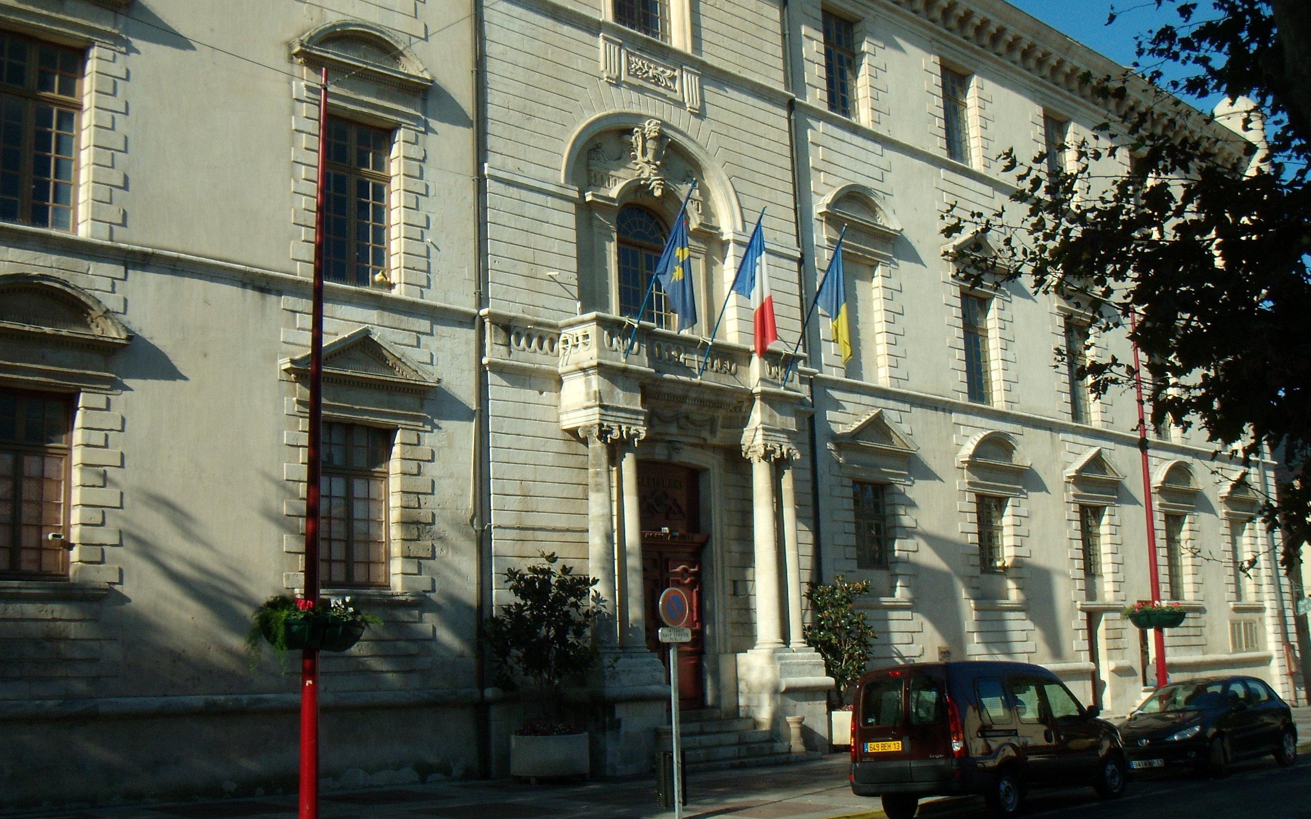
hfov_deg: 48.2
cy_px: 387
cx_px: 650
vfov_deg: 31.2
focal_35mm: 41
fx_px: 1465
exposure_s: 1/526
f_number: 5.7
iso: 64
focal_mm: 6.4
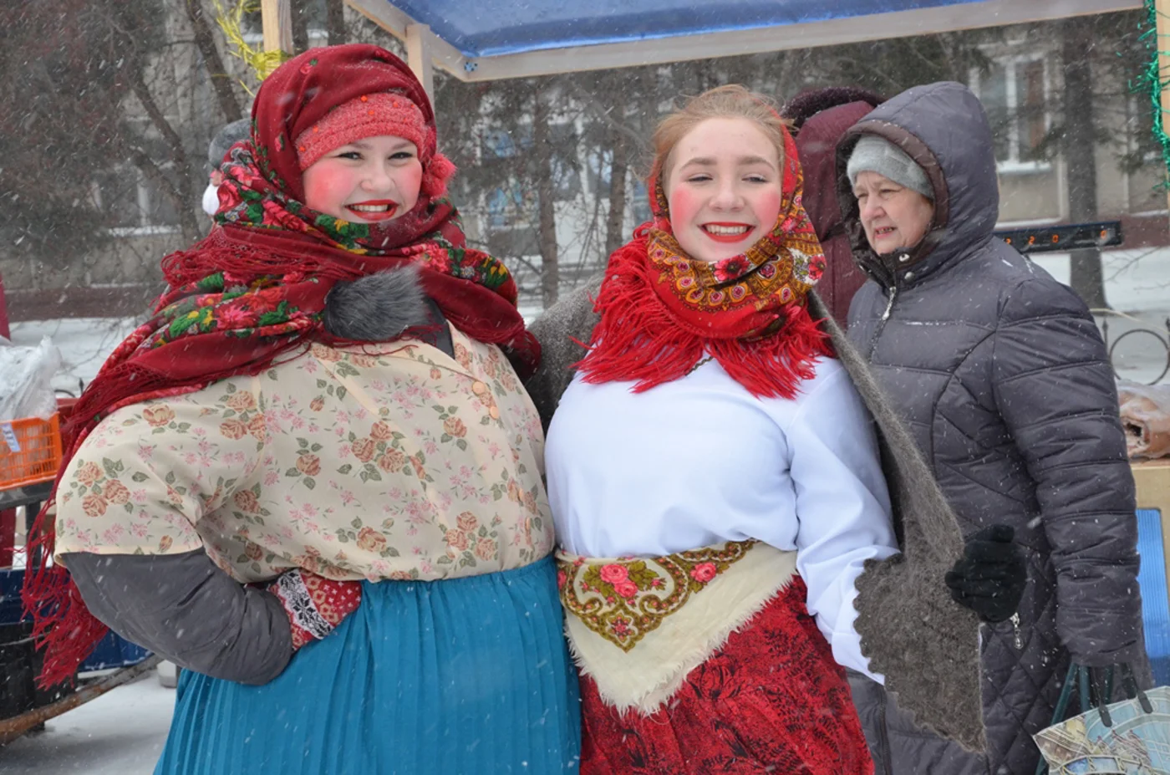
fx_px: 2530
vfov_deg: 17.4
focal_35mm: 78
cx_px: 585
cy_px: 388
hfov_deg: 26.0
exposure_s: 1/320
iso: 2000
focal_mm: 52
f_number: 9
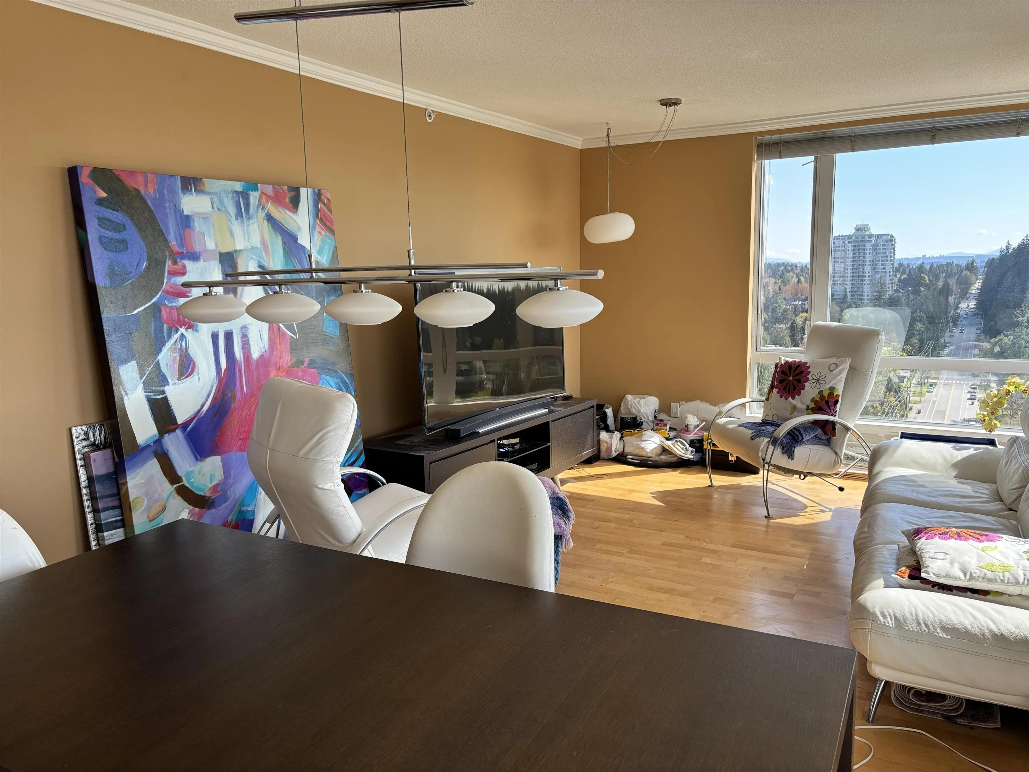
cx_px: 514
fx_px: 773
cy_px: 386
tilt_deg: -8.8
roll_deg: +1.4
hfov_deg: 67.3
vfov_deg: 53.1
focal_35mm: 26
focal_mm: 5.96
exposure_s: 1/406
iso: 50
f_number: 1.6
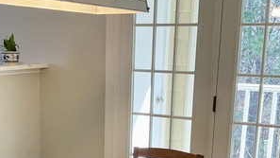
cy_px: 170
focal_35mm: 71
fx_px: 527
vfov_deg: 16.5
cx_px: 103
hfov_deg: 29.6
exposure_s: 1/120
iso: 40
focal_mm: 3
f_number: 1.8
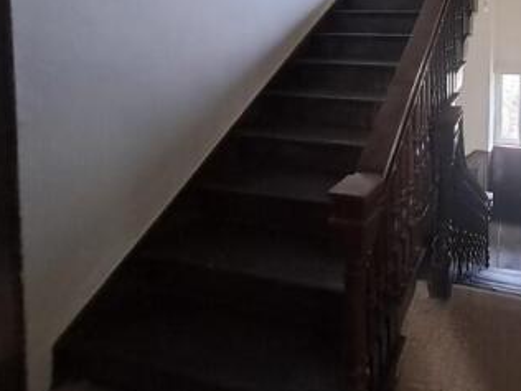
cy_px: 37
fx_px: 361
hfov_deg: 62.7
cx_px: 446
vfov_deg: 50.3
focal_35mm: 24
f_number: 2.2
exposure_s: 1/20
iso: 500
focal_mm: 1.42
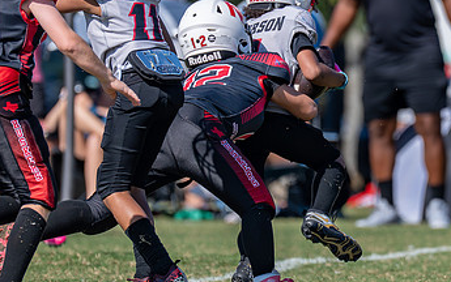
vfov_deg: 1.9
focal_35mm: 699
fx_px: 8596
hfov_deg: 3.0
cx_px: 301
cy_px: 144
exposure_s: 1/3200
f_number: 2.8
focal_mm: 200
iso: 160
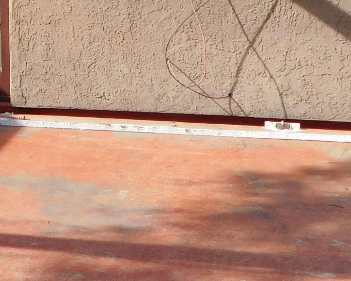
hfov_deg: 20.2
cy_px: -25
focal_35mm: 93
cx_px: 32
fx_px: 966
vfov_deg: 16.1
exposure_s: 1/800
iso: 125
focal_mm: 4
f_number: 3
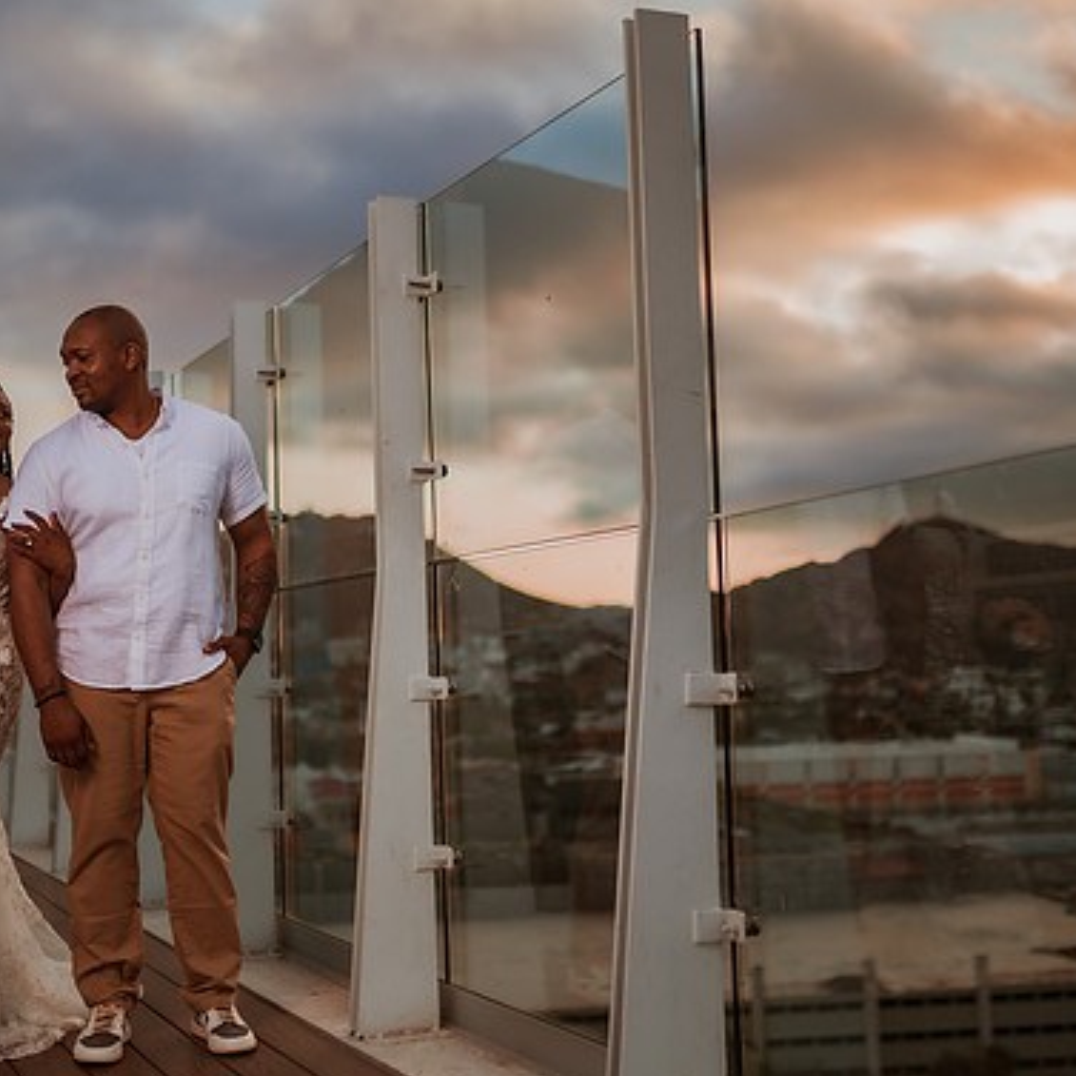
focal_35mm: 48
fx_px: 1688
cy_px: 533
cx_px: 389
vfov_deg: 35.4
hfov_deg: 35.1
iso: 160
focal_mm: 35
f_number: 1.4
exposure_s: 1/4000
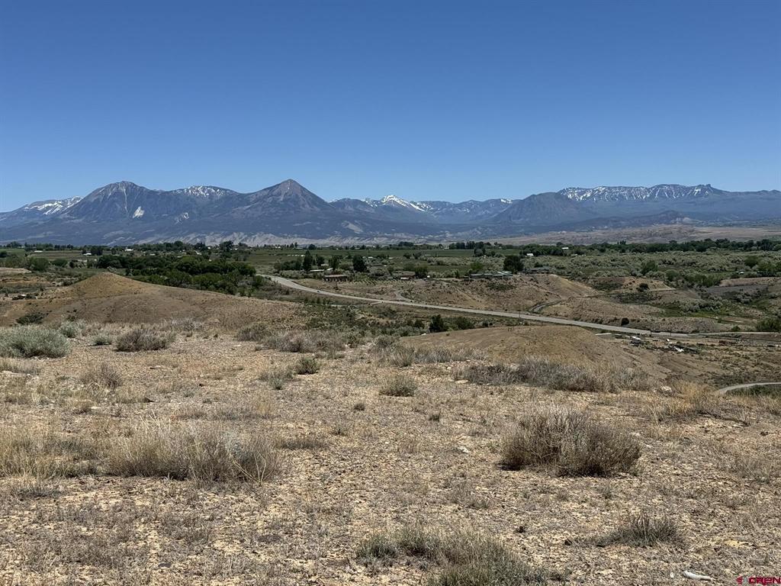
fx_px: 1083
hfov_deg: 39.7
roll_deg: +1.7
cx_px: 390
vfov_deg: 30.3
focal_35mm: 48
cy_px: 293
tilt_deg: -3.0
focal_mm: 6.76
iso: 64
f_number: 1.78
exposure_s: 1/6410
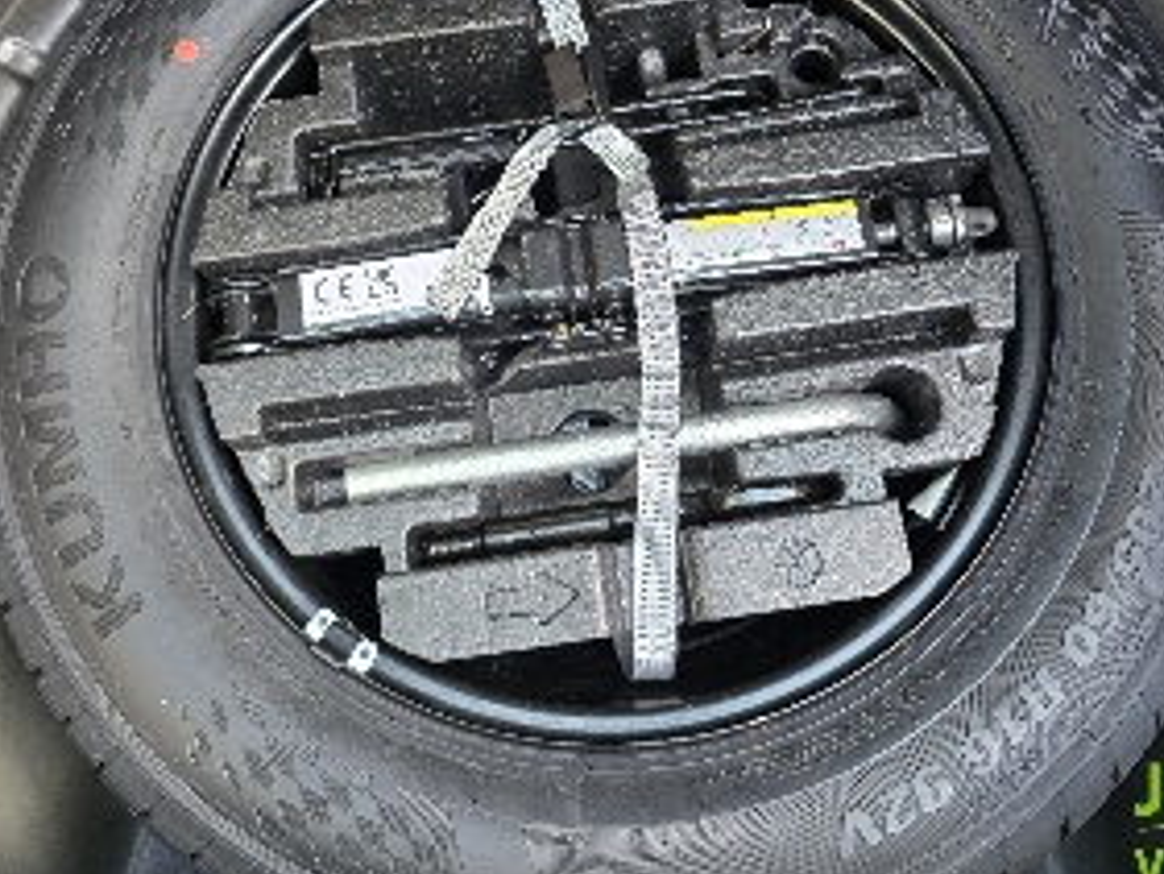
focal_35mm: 34
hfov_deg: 53.9
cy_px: 273
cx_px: 592
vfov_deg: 41.1
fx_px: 1144
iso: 250
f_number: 1.7
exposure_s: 1/120
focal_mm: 6.3
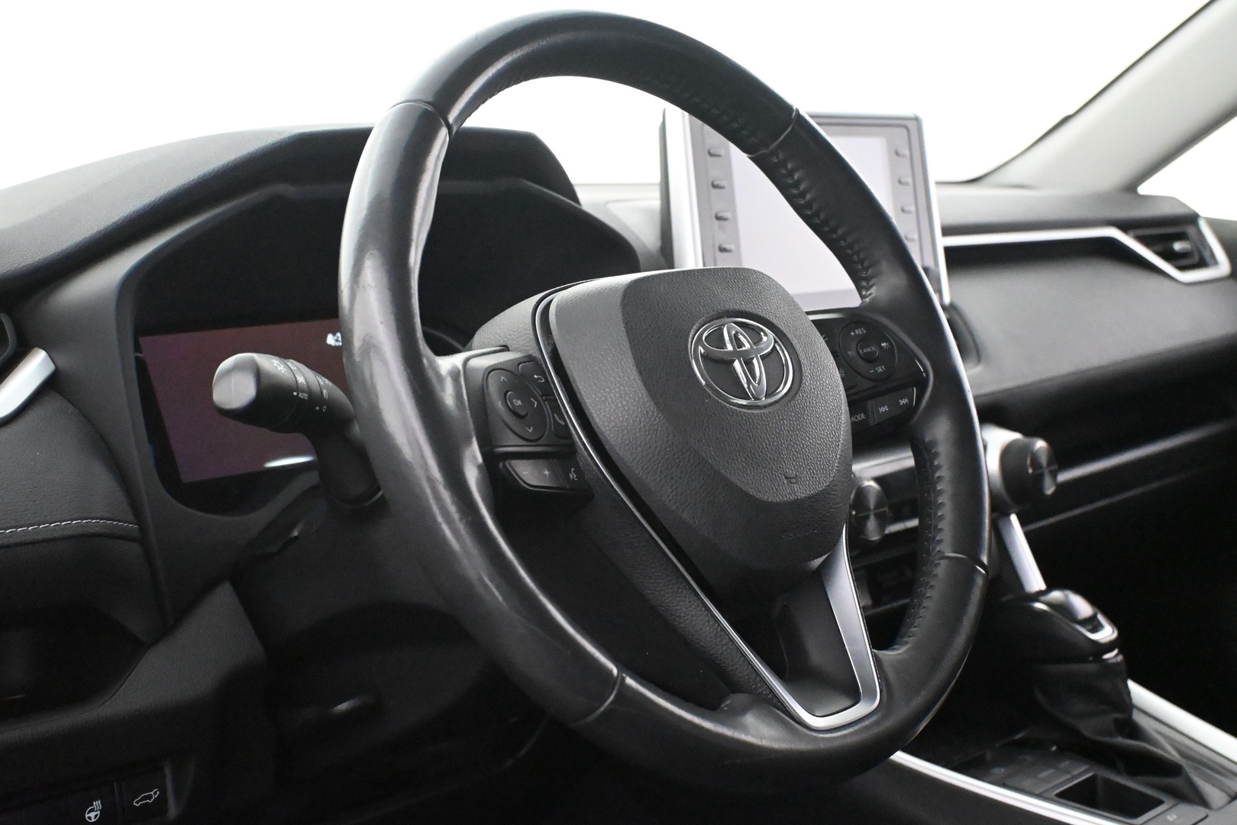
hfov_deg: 40.5
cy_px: 412
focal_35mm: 49
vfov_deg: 27.7
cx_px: 618
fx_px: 1675
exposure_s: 1/60
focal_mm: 32.5
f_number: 5
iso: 12800
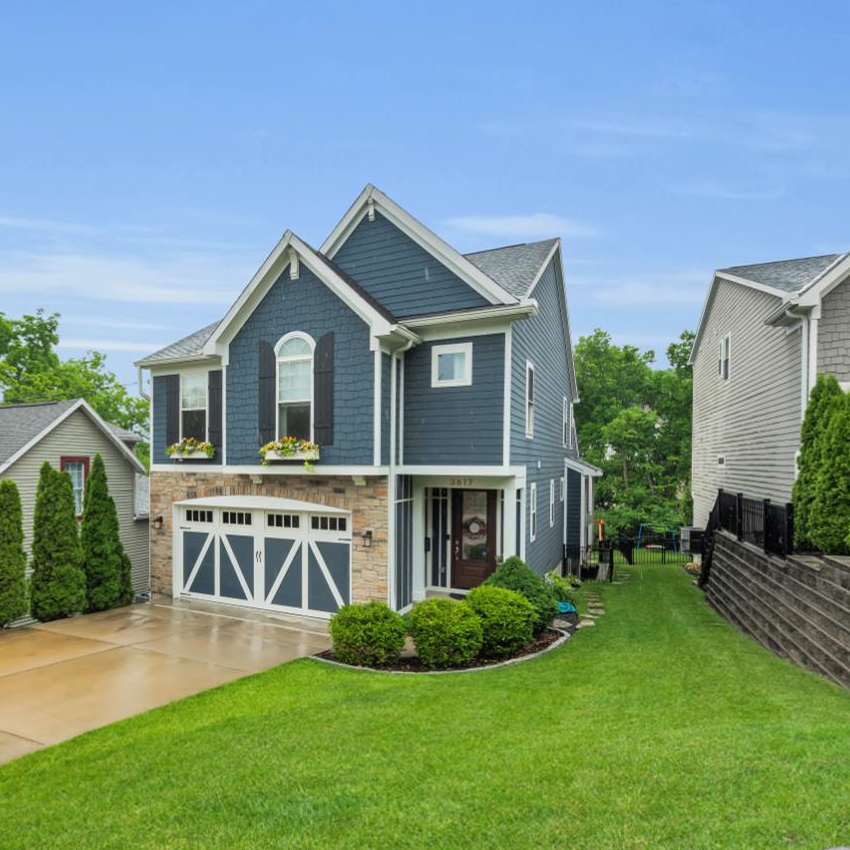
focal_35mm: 21
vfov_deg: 71.9
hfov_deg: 69.0
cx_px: 250
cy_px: 478
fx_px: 583
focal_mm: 14
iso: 800
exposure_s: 1/500
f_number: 8
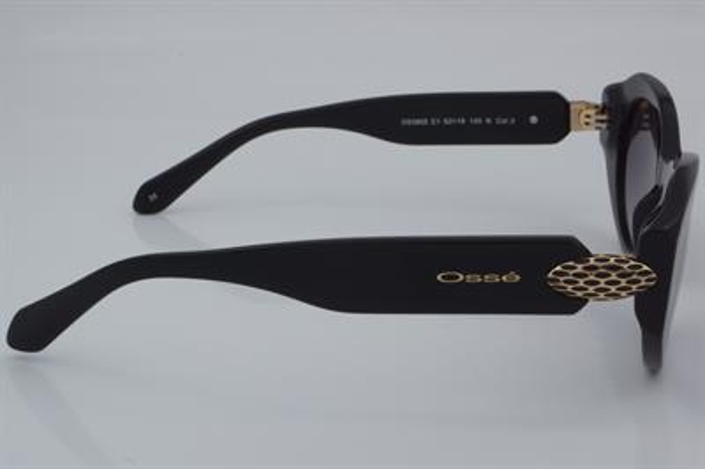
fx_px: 1468
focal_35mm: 75
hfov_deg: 27.0
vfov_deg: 18.2
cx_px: 352
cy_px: 234
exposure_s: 1/4
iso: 100
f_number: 32
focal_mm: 50
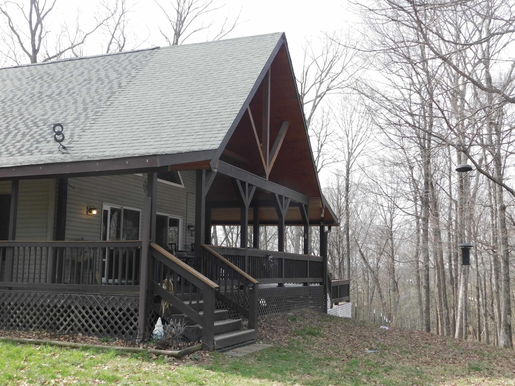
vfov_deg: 36.0
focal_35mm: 40
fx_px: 595
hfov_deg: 46.8
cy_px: 193
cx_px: 258
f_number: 3.6
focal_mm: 7.1
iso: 125
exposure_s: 1/250
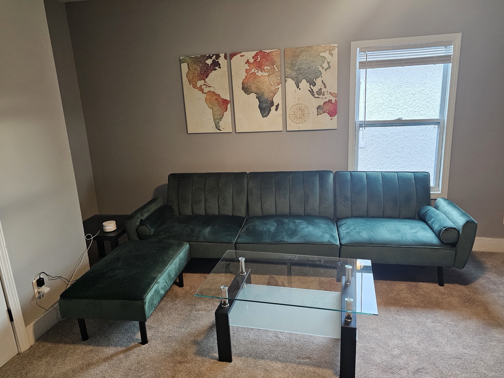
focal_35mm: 24
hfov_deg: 71.6
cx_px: 253
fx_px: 349
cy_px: 181
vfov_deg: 56.8
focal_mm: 6.3
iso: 800
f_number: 1.7
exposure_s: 1/60
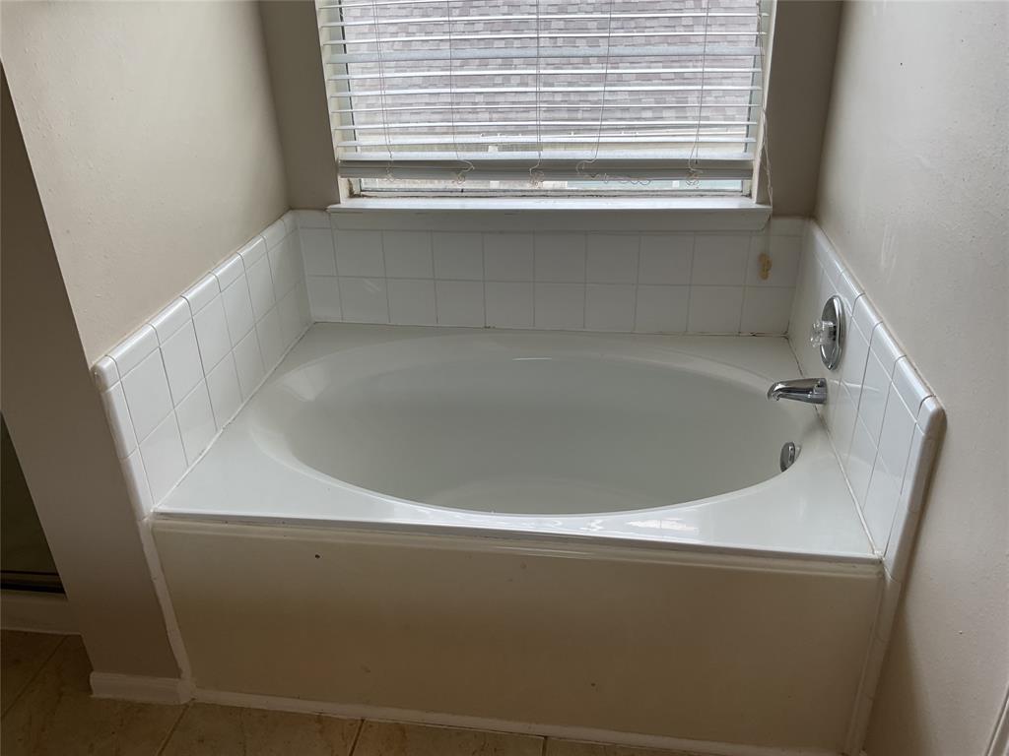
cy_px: 378
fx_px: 845
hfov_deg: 61.7
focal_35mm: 29
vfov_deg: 48.2
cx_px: 504
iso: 25
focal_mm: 3
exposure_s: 1/120
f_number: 1.8
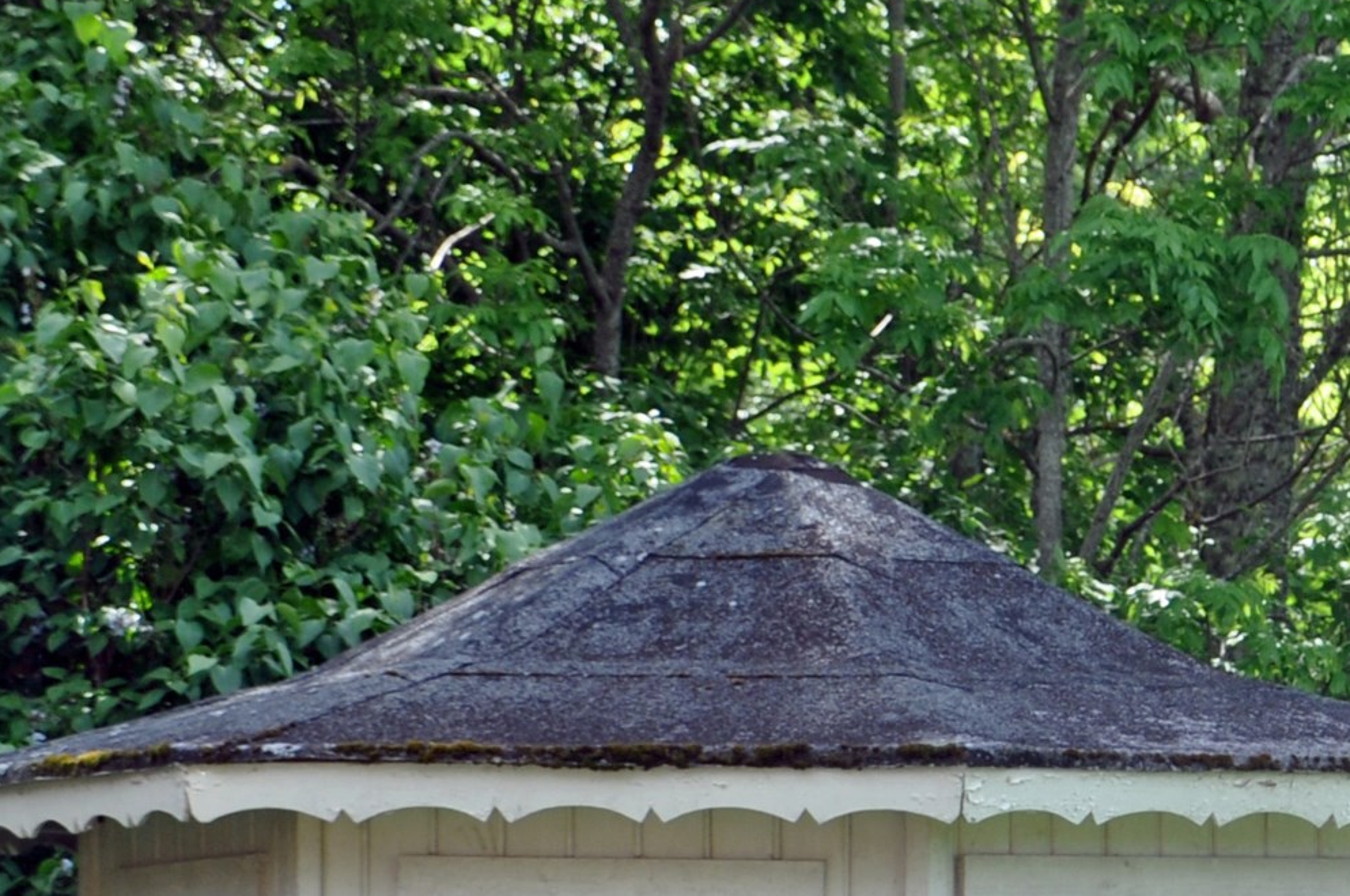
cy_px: 1017
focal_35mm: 226
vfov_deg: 6.0
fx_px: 8463
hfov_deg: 9.1
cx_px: 1073
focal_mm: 46
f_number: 7.1
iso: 200
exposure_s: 1/200
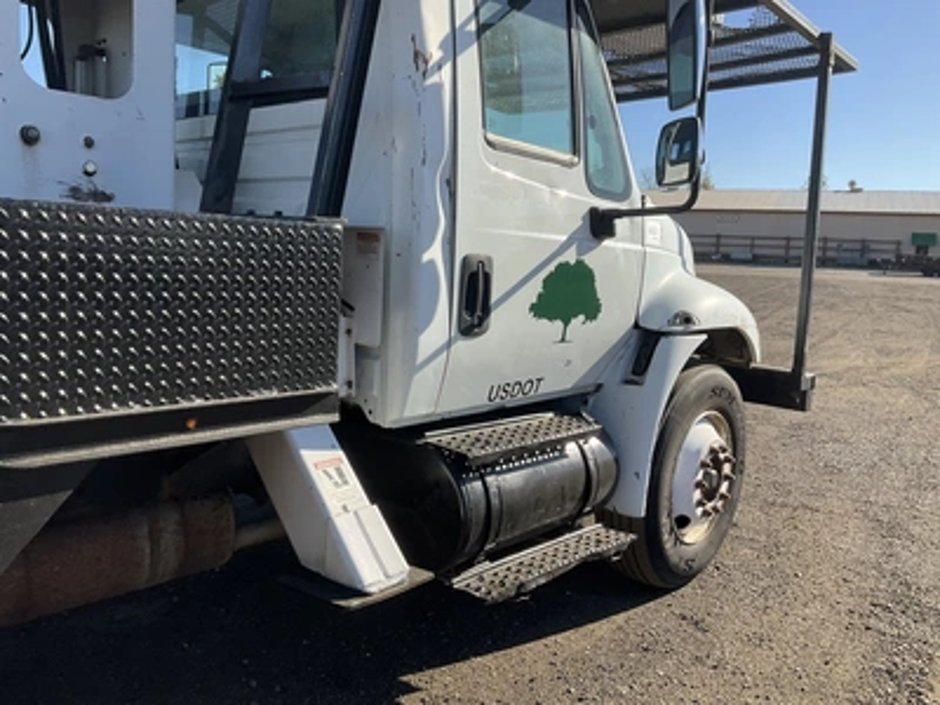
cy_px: 352
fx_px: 787
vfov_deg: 48.2
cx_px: 470
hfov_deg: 61.7
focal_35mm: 29
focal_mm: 3
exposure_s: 1/1055
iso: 25
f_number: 1.8
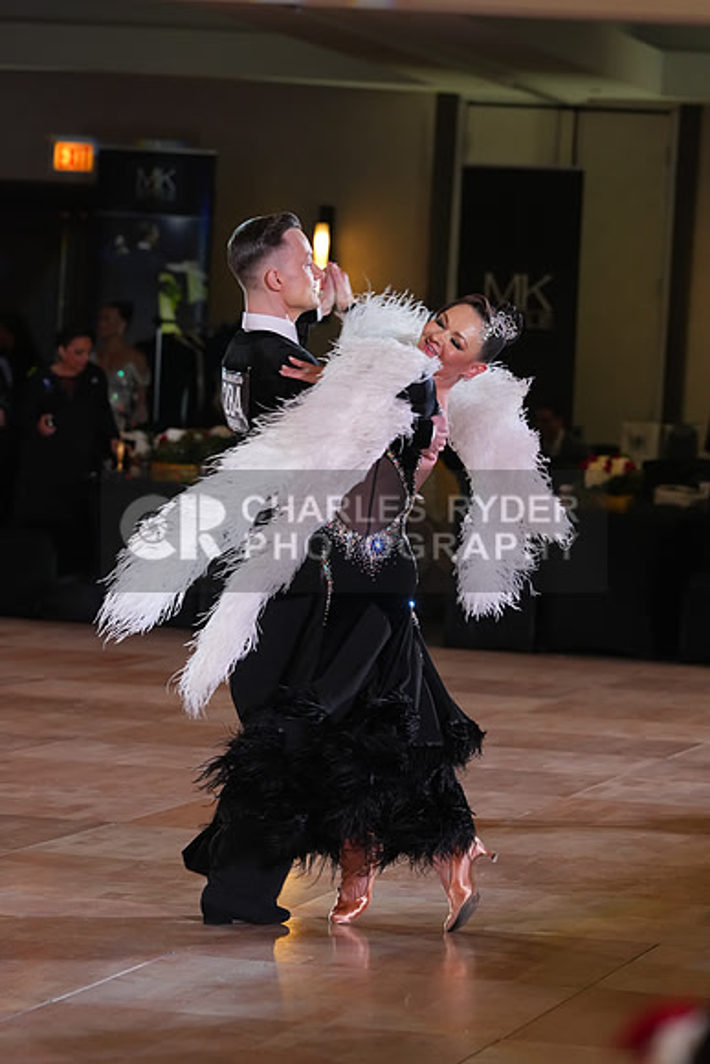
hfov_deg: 8.5
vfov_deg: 12.8
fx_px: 4760
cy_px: 532
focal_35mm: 161
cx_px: 355
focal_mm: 161
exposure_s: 1/250
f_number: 5.6
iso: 3200
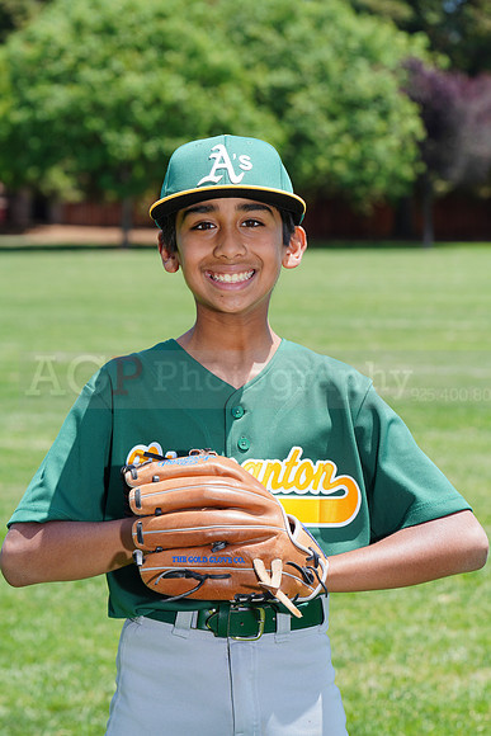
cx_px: 246
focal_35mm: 154
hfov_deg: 8.9
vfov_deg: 13.3
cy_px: 368
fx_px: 3148
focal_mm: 154
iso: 200
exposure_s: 1/200
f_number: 10
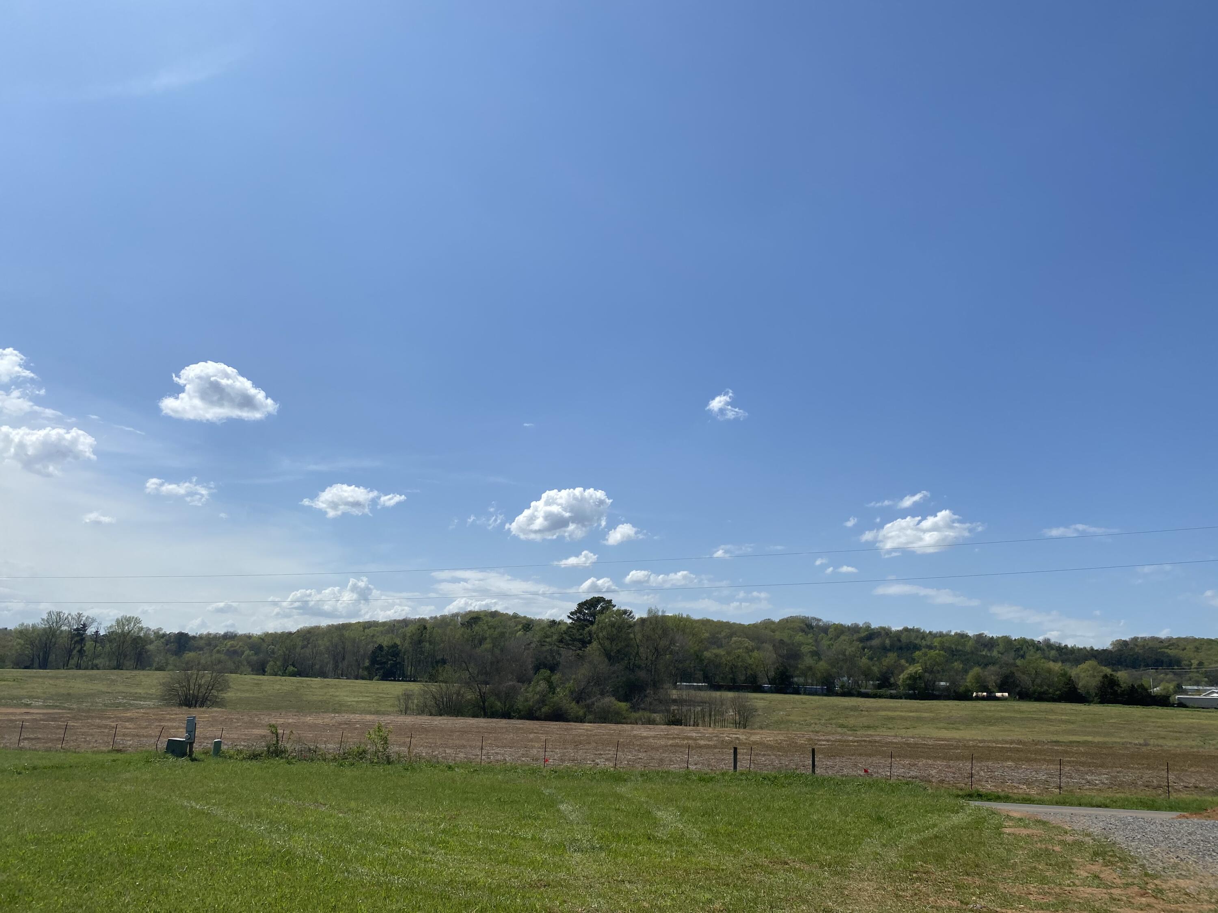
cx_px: 609
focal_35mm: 26
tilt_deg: +14.3
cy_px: 456
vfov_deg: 53.1
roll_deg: -2.3
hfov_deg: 67.3
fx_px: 915
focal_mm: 4.25
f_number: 1.8
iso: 32
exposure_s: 1/6410
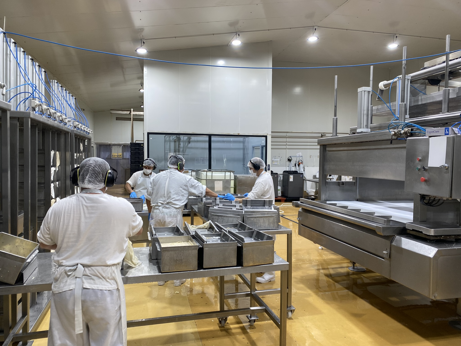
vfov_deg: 53.1
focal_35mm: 26
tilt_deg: -2.8
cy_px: 173
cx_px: 230
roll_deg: -0.1
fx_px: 346
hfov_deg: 67.3
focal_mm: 4.25
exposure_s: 1/100
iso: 80
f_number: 1.8
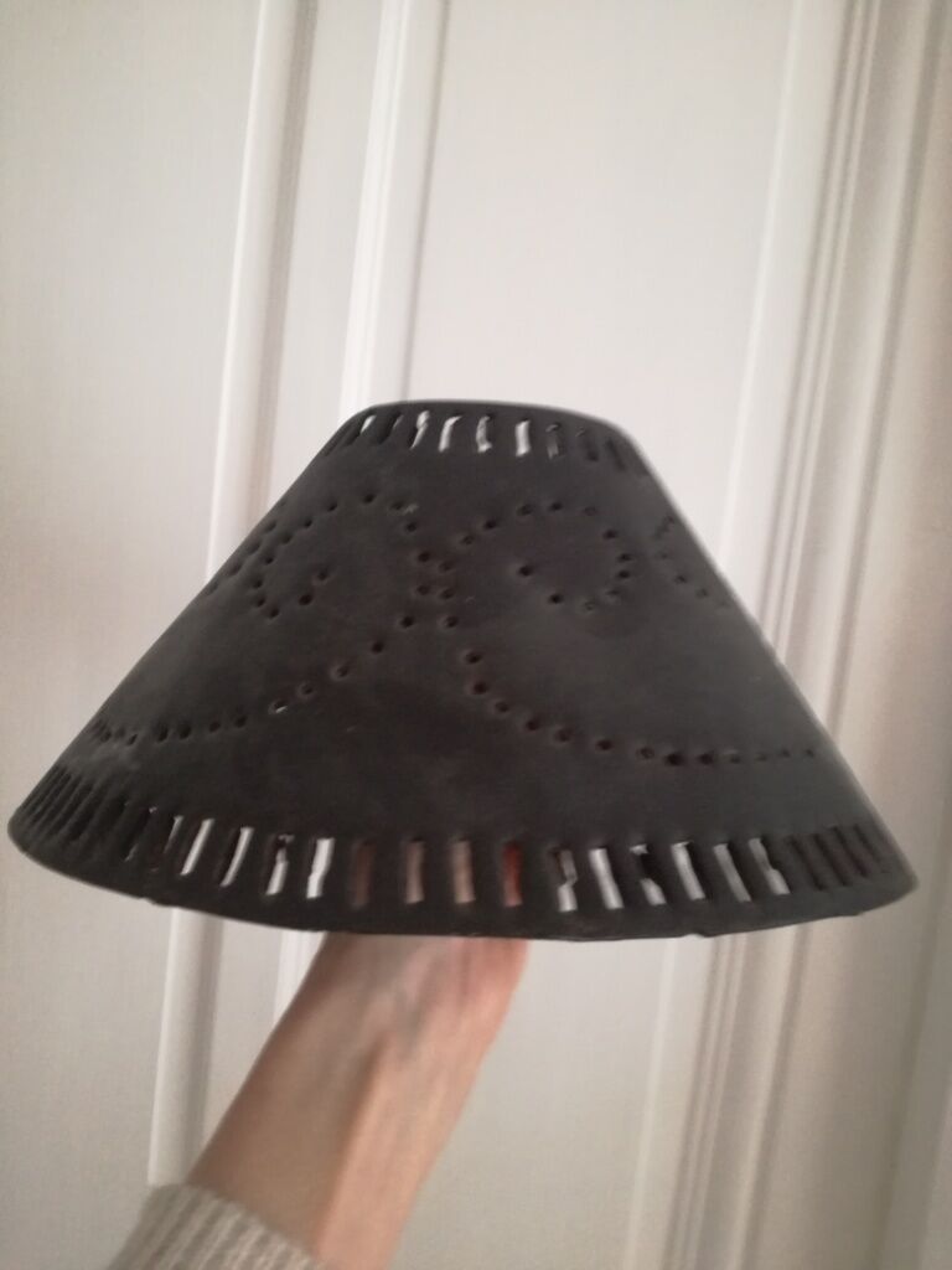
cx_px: 476
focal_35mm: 27
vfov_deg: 65.3
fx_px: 990
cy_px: 635
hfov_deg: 51.4
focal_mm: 3.79
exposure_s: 1/25
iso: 500
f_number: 2
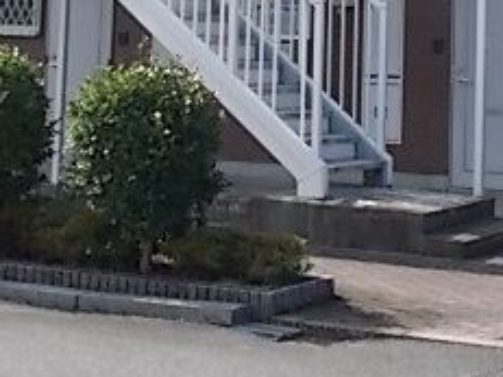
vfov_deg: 13.1
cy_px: -139
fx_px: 1569
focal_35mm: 108
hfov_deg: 18.2
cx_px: 329
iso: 80
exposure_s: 1/320
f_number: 3.9
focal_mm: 6.9
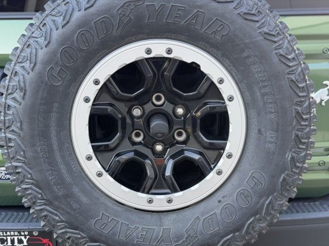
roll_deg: -0.8
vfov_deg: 30.3
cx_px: 164
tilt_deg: -13.3
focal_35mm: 48
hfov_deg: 39.7
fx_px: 456
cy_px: 123
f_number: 1.78
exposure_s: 1/105
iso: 64
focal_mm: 6.76
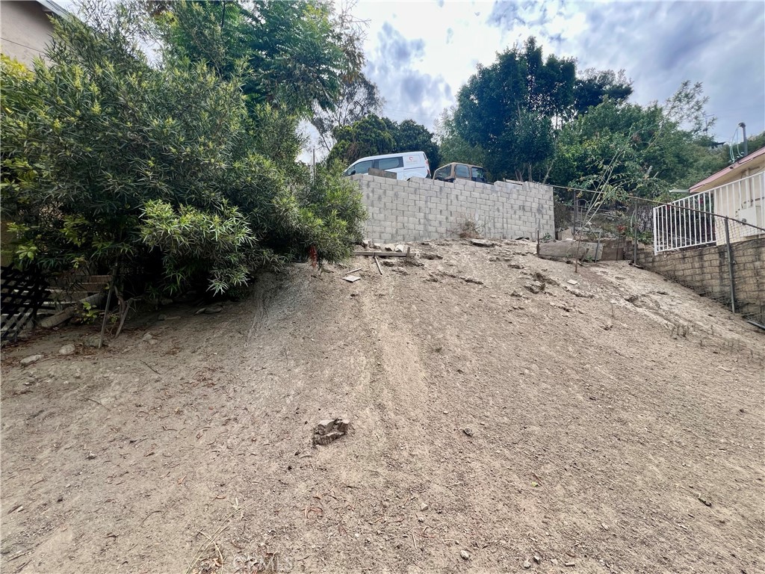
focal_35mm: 13
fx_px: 287
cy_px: 287
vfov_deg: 89.9
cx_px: 382
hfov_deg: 106.2
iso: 32
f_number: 1.8
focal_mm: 1.57
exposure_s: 1/686
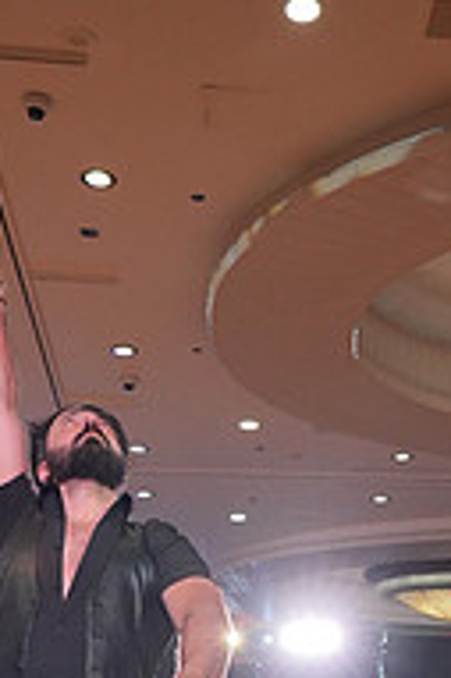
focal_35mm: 73
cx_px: 307
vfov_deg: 23.7
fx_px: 1374
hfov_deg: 18.6
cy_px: 934
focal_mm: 24
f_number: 4
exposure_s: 1/500
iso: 2000
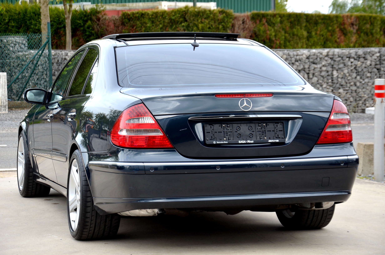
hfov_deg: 19.5
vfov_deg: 13.0
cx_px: 192
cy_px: 128
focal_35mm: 105
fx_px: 1121
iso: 200
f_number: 6.3
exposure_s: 1/160
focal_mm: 70
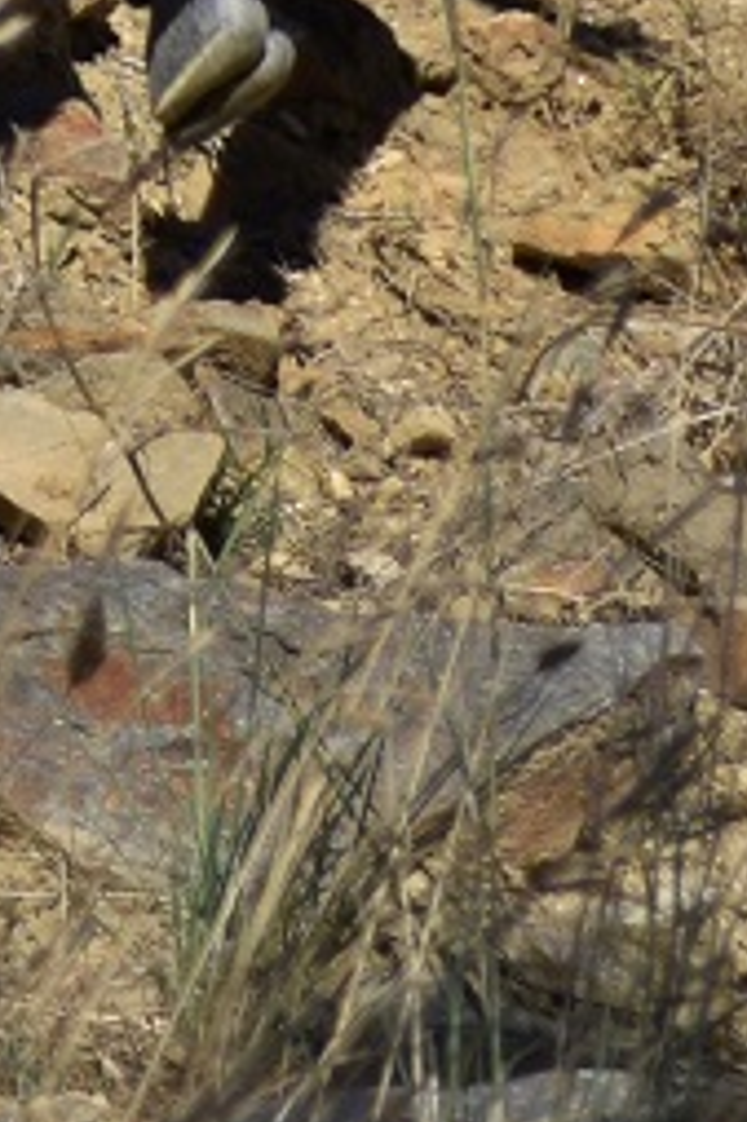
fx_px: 45562
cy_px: -1718
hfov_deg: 0.9
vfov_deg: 1.4
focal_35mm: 1462
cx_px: -1269
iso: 200
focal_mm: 165
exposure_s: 1/640
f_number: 6.3
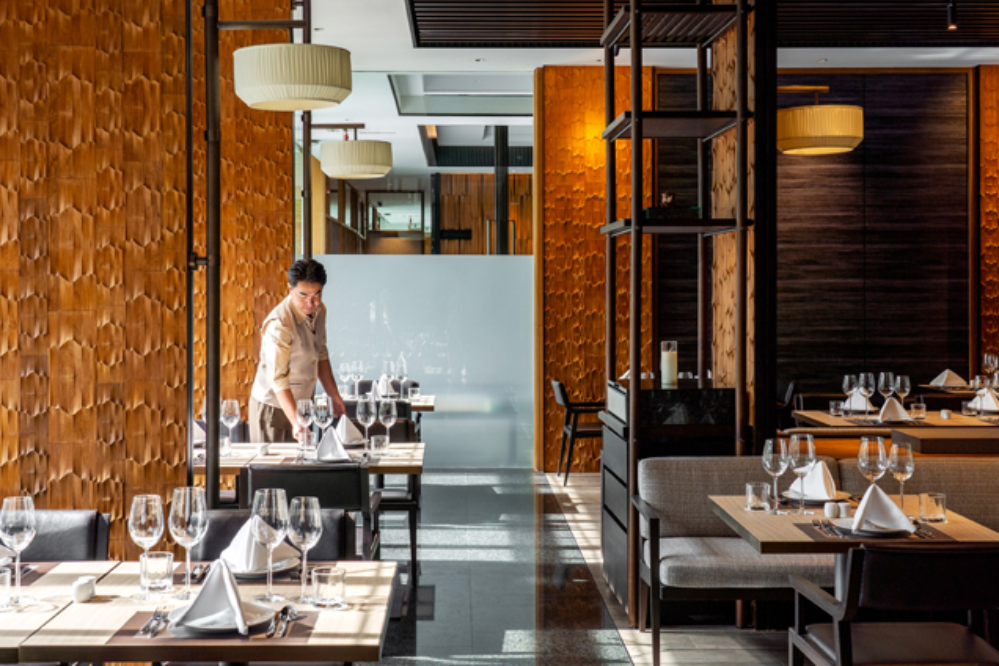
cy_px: 350
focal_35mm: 43
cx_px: 473
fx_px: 1193
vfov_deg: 31.2
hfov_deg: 45.4
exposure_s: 1/100
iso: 400
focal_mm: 38
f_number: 5.6
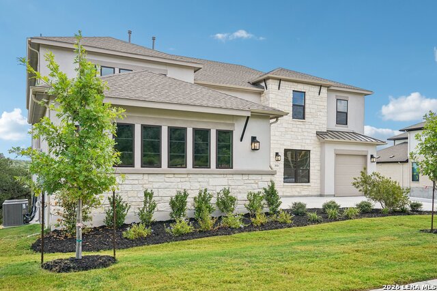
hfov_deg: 60.3
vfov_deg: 42.3
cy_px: 146
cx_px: 218
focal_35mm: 31
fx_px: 376
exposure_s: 1/250
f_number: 9
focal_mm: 31
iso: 200
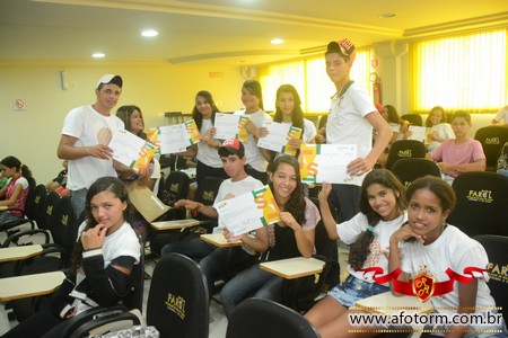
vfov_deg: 43.6
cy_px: 169
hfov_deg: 61.9
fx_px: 423
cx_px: 254
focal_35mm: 30
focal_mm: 20
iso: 3200
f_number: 3.5
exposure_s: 1/100
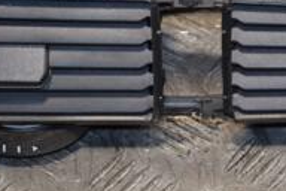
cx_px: 192
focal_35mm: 234
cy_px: 30
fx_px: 1859
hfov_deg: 8.8
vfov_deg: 5.9
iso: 800
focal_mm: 50
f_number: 5.6
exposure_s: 1/200
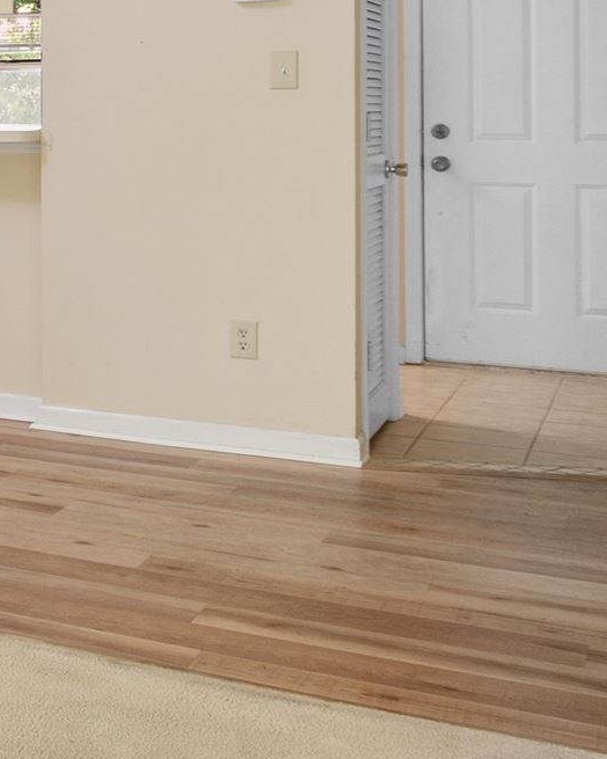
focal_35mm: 66
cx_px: -653
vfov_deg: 27.8
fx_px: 1482
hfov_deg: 16.6
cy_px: 100
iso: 100
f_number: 4.5
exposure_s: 1/4
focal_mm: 10
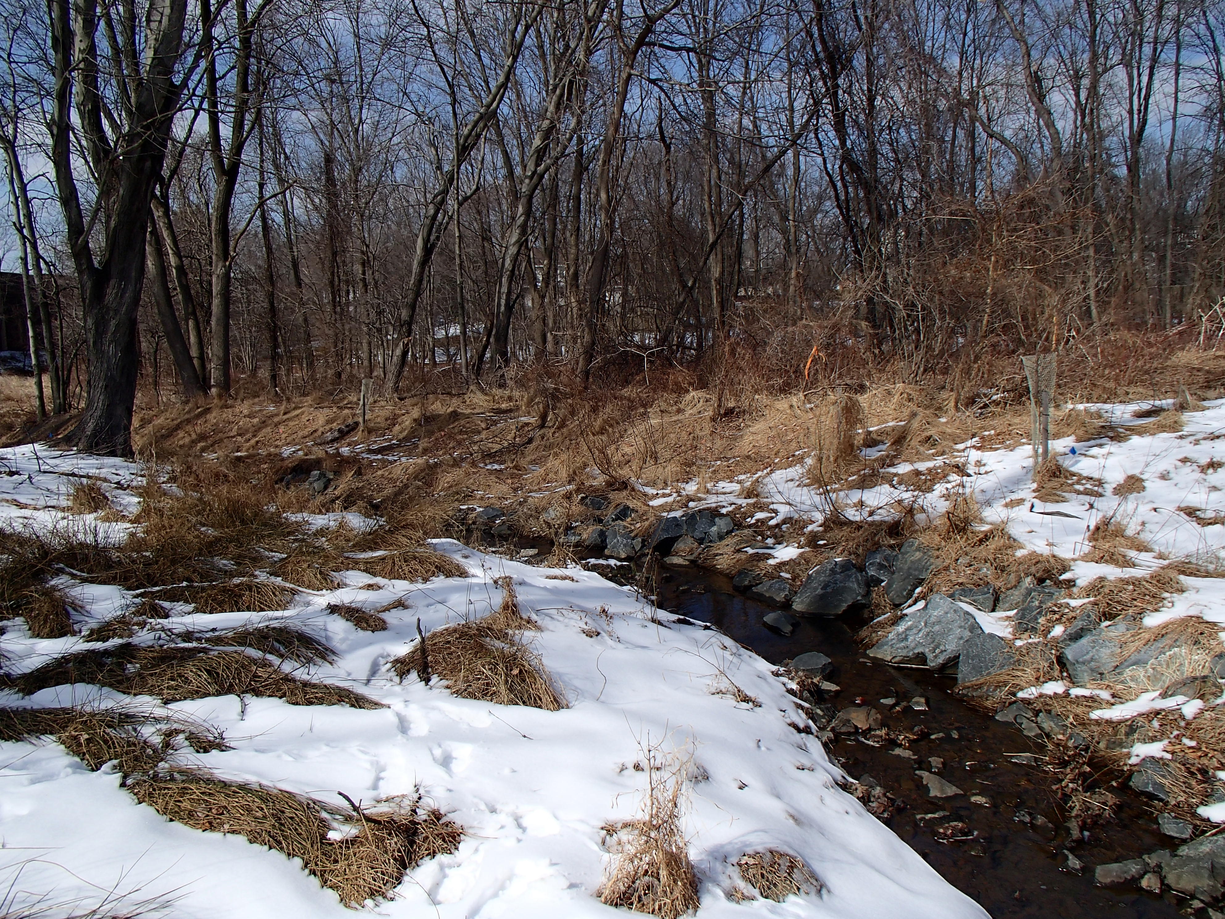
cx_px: 612
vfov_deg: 49.7
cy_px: 460
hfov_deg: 63.4
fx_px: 991
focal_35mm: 28
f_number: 11
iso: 100
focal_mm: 5
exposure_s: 1/160
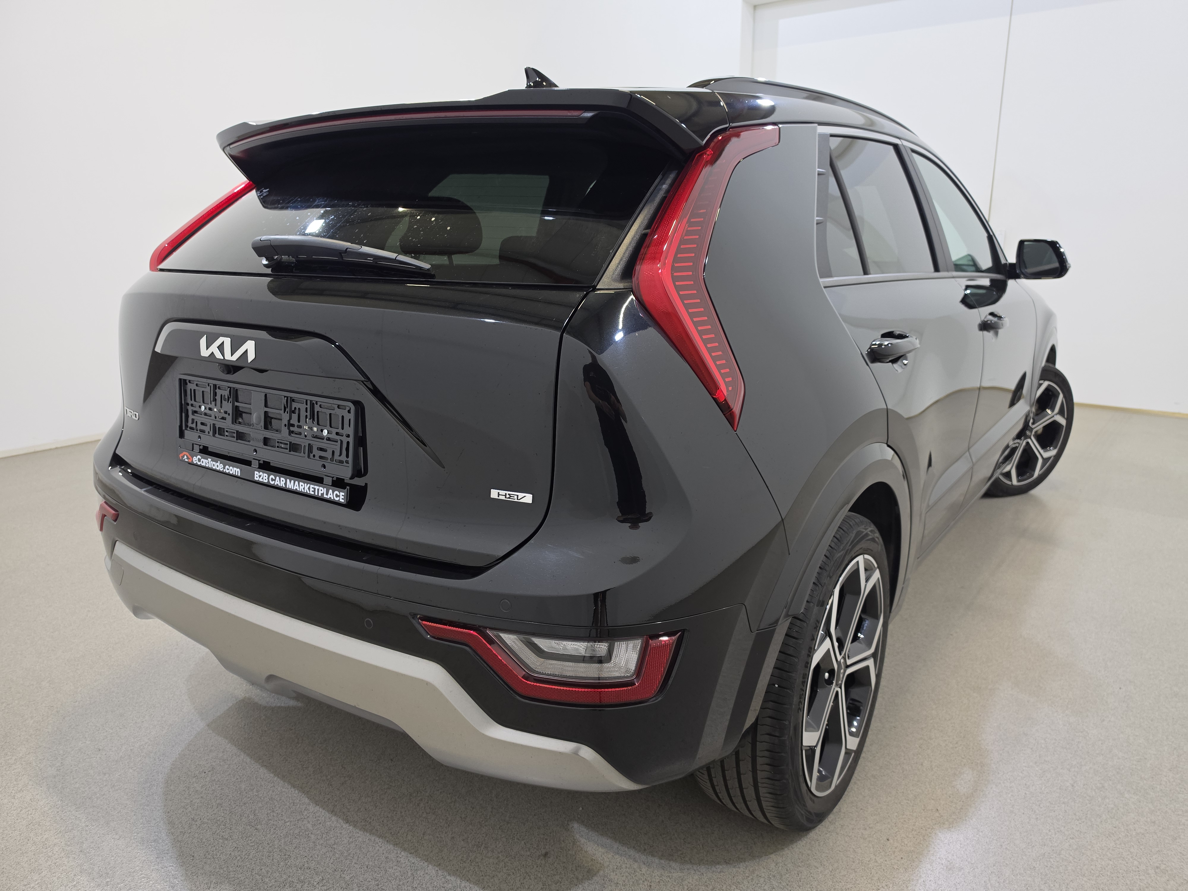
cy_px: 446
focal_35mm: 23
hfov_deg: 73.9
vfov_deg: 58.9
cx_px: 594
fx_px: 789
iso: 160
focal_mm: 6.5
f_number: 1.4
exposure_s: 1/100
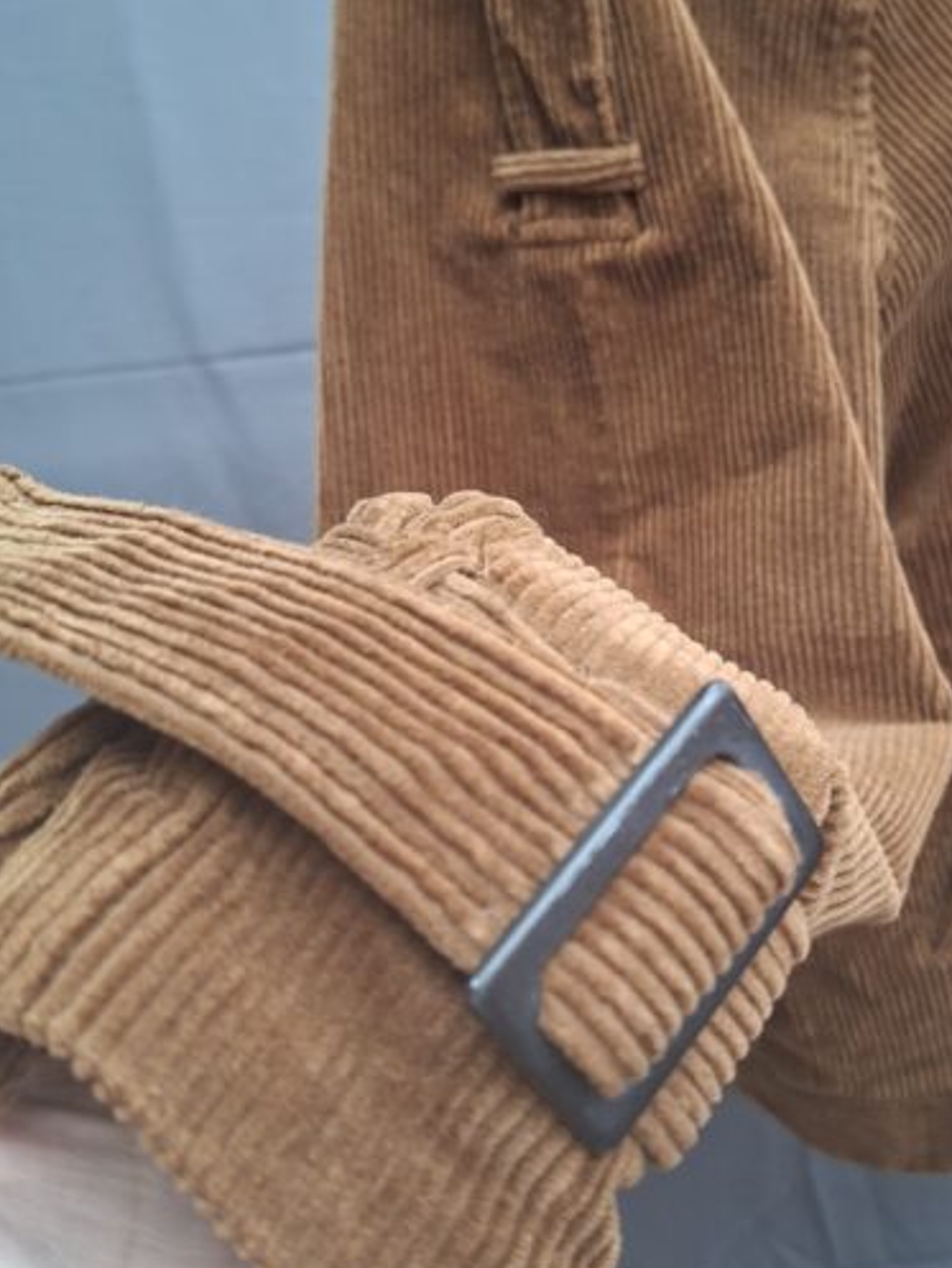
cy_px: 607
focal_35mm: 37
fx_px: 1356
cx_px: 623
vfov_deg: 50.1
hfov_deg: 38.3
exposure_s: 1/100
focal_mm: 5.54
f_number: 1.8
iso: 320
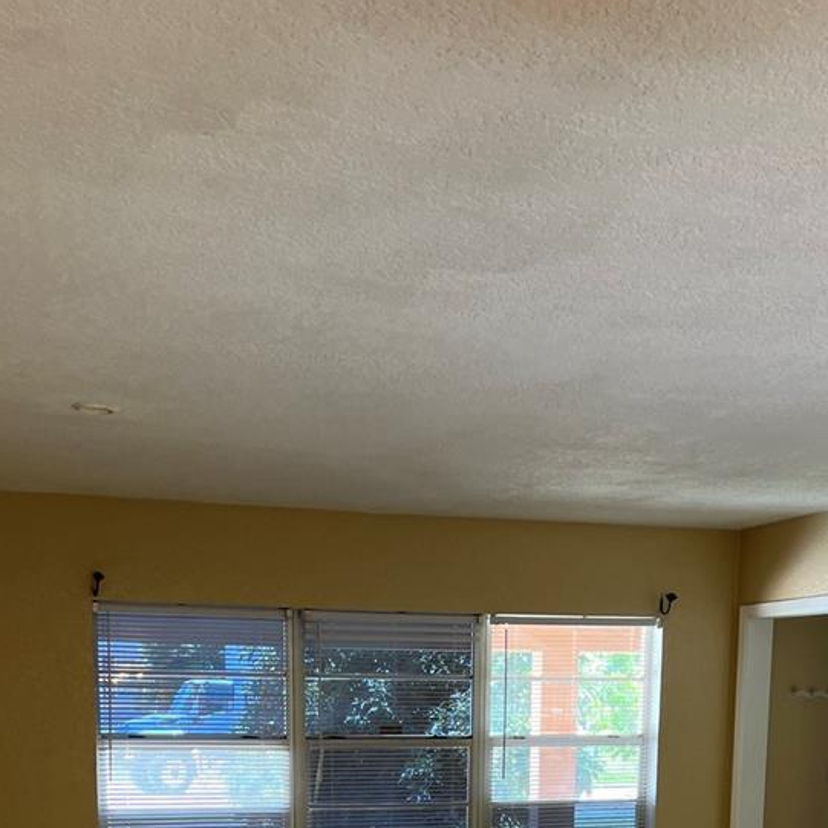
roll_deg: -0.7
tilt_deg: -7.2
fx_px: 1380
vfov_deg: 30.2
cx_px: 415
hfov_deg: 33.4
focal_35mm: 51
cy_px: 892
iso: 80
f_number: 1.5
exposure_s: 1/60
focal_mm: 5.7
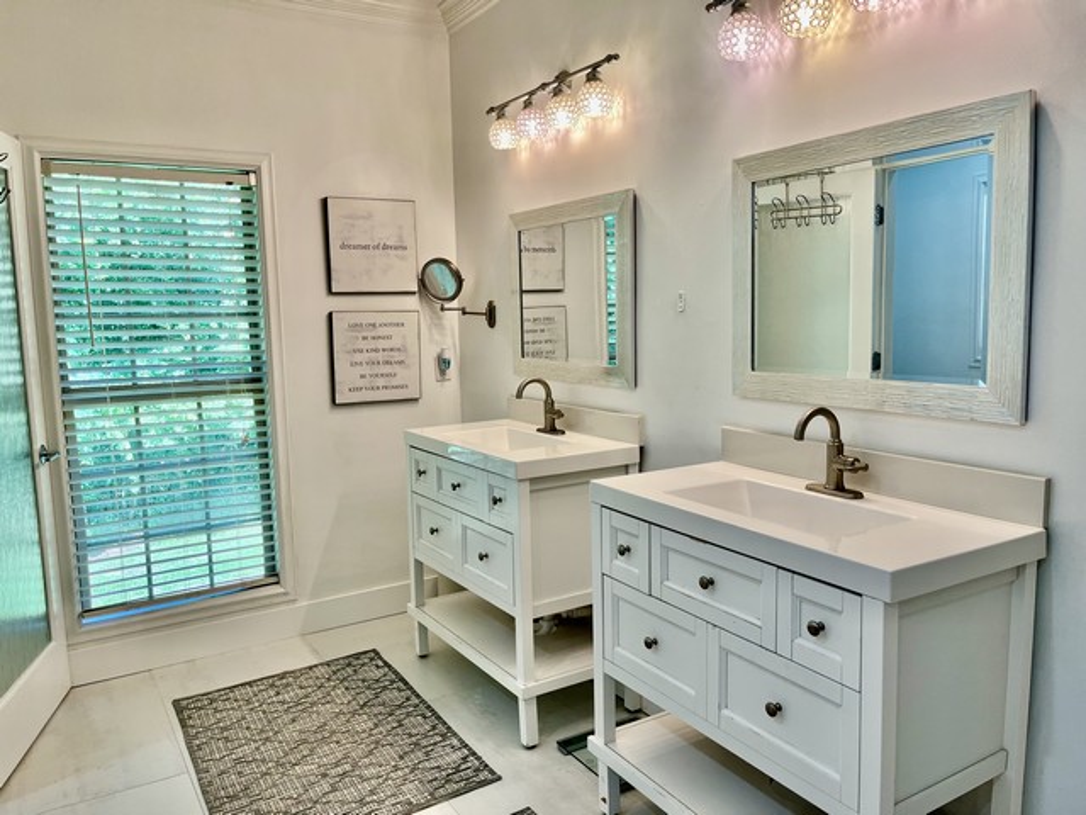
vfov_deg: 53.1
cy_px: 408
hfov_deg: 67.3
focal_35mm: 26
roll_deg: +2.1
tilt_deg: -5.3
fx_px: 816
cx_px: 543
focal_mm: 5.1
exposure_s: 1/140
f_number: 1.6
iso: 50
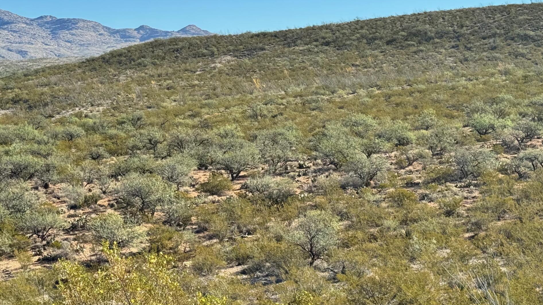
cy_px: 128
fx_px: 1195
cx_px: 293
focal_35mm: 83
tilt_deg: -2.2
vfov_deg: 14.6
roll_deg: +1.1
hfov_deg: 25.6
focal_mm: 6.76
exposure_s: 1/2513
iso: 64
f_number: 1.78
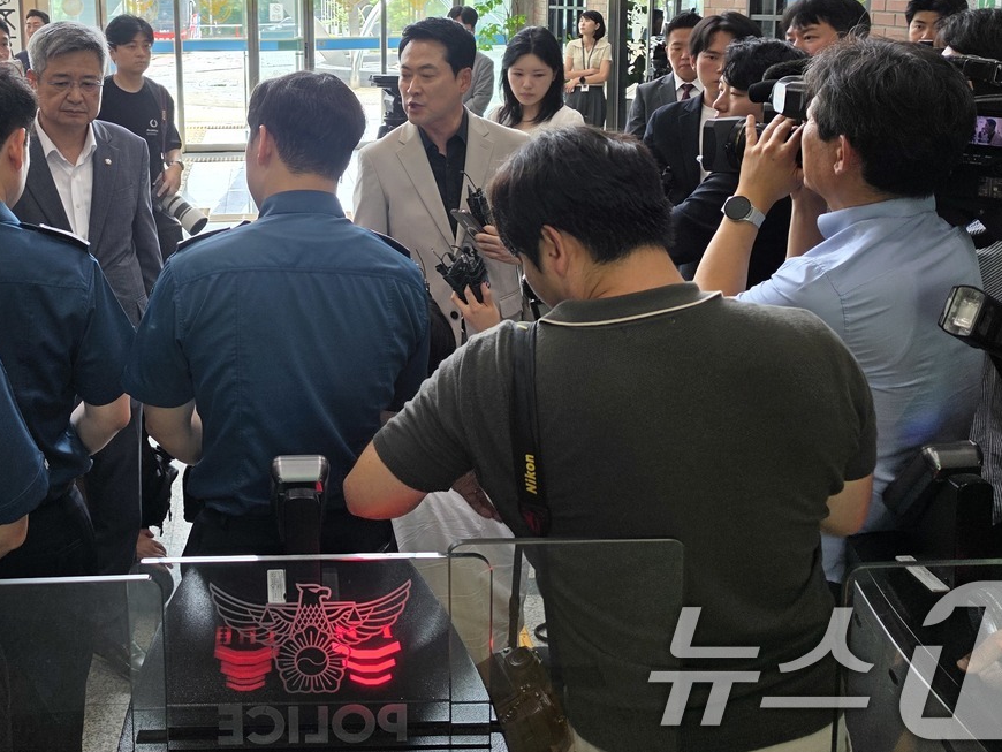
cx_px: 301
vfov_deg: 37.4
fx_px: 1071
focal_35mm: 37
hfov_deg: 48.9
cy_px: 158
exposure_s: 1/120
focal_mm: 6.5
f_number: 1.4
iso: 32
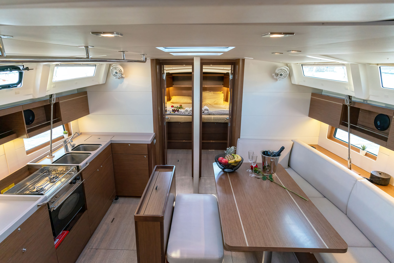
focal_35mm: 20
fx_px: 219
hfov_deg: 84.0
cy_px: 132
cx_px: 197
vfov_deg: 61.9
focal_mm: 20
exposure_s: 1/125
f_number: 7.1
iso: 2500
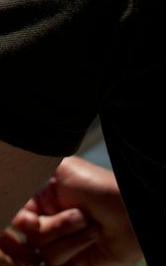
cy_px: -180
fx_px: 1551
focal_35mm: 214
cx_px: -192
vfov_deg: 9.4
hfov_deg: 5.9
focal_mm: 30
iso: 160
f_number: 4
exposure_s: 1/100
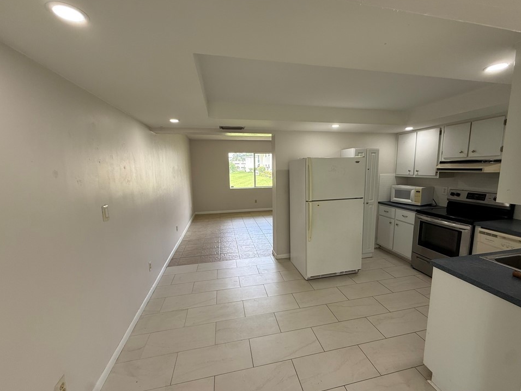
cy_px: 202
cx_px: 275
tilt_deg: -8.1
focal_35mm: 15
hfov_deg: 98.1
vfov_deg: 81.7
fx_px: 226
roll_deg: +0.9
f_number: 2.2
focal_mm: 2.22
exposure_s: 1/99
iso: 64
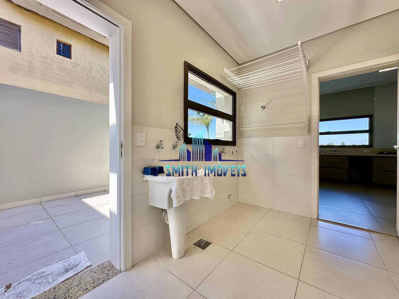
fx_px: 161
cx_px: 200
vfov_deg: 85.7
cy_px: 150
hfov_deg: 102.1
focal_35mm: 14
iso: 40
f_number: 2.2
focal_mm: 2.22
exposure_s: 1/322
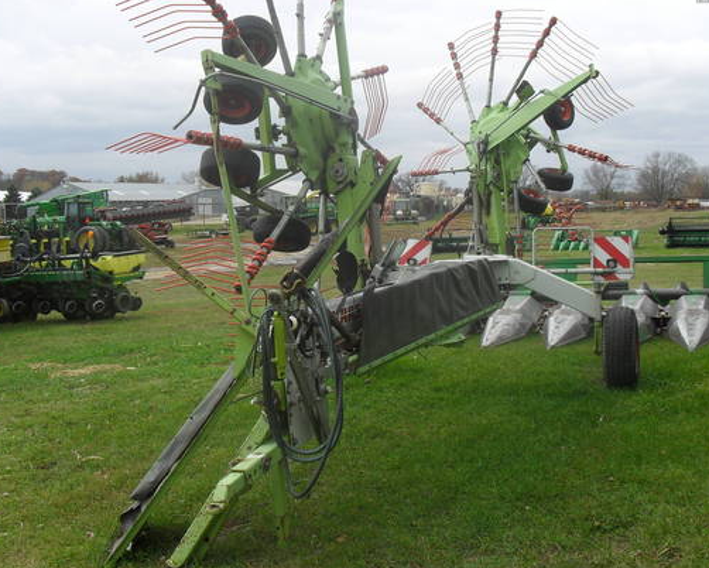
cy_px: 283
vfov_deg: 40.2
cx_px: 364
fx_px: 777
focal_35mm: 37
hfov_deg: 49.1
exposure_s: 1/350
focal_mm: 6.3
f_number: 3.2
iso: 100
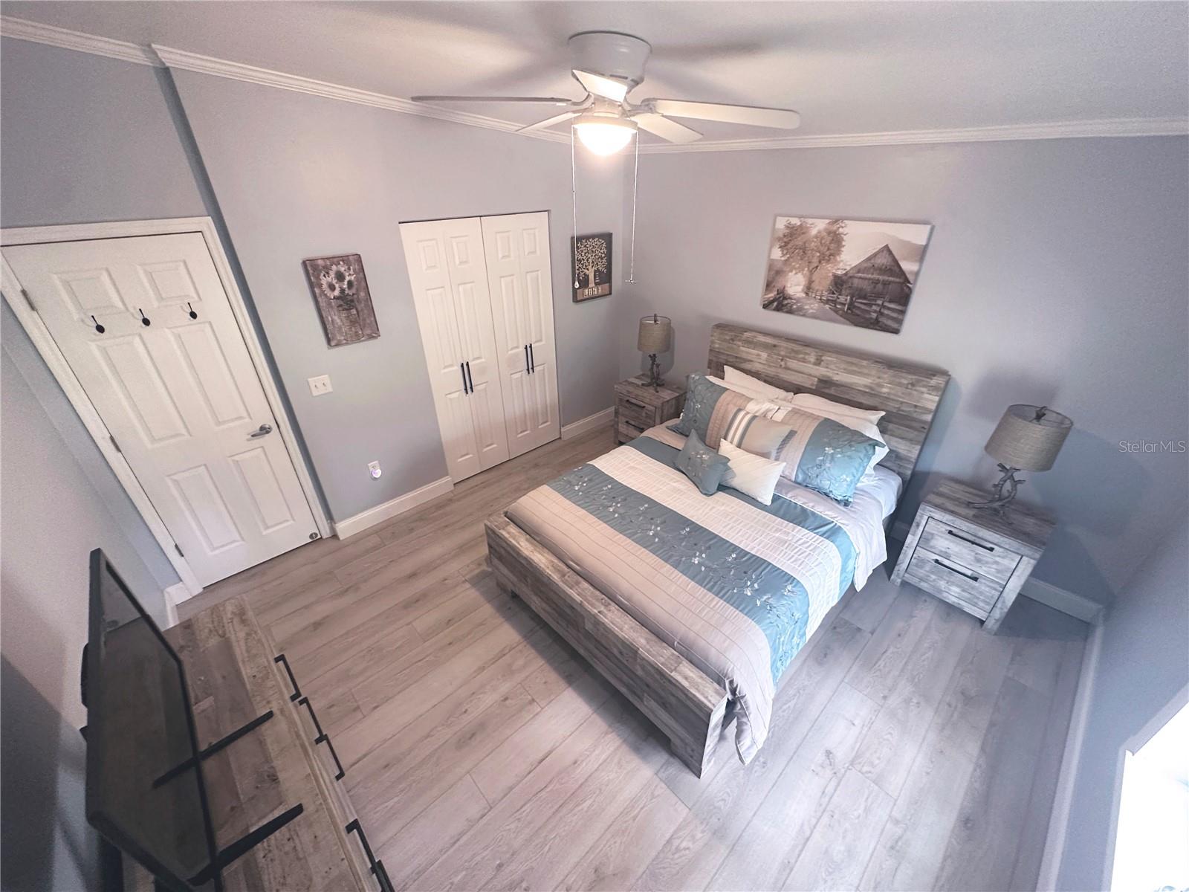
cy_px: 446
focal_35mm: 14
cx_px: 594
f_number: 2.2
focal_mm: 2.22
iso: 500
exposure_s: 1/40
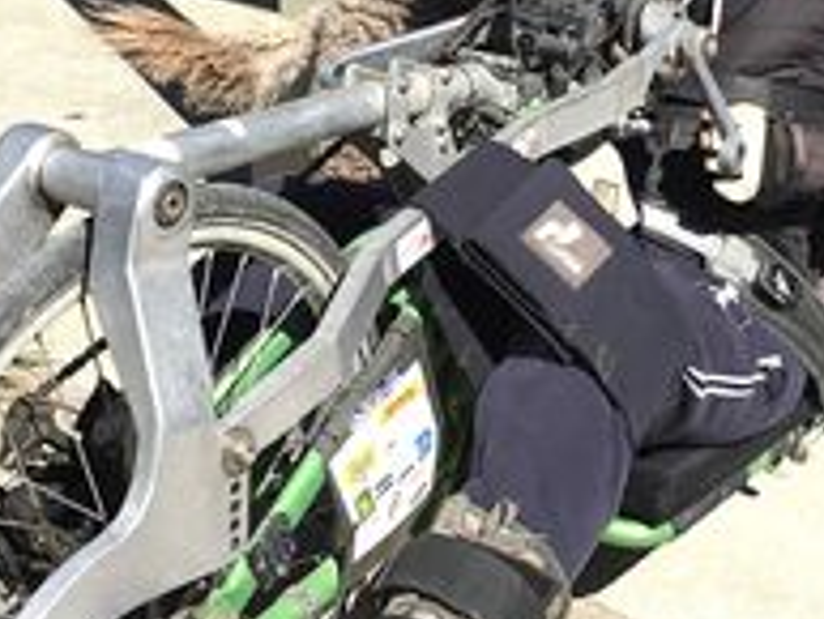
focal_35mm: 60
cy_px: 124
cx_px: 491
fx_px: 1429
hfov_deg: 32.1
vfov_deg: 24.1
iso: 25
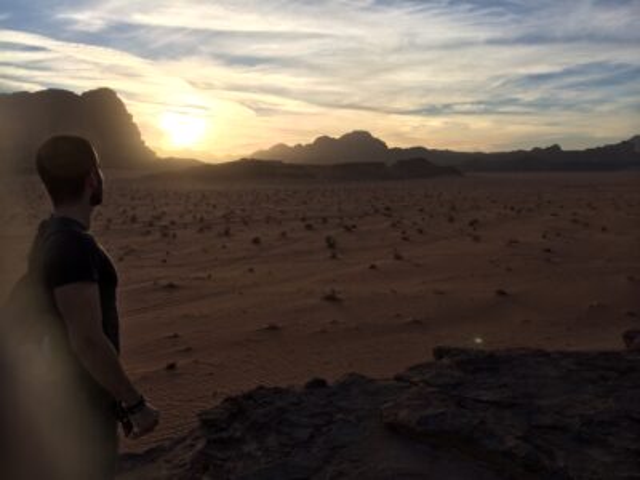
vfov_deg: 46.8
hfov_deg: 60.0
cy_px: 240
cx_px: 320
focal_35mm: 30
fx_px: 555
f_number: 2.2
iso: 32
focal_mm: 4.12
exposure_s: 1/2053
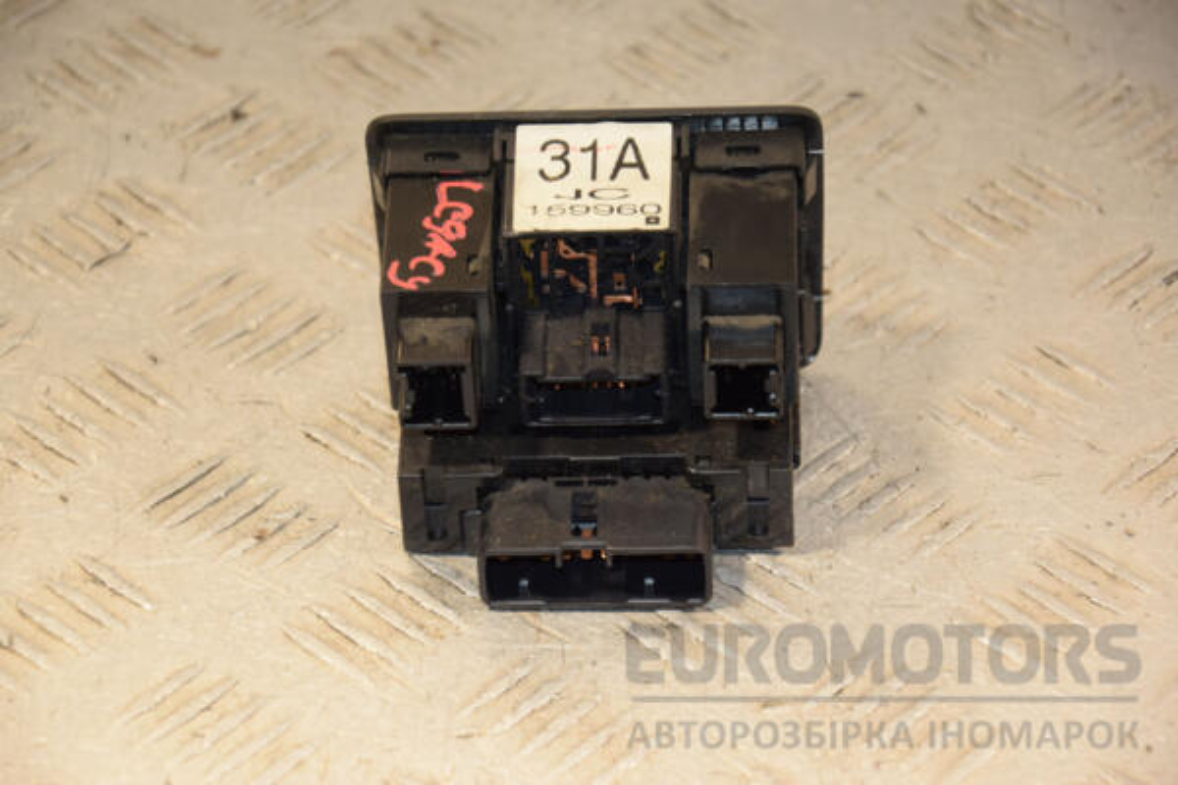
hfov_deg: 14.0
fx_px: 4810
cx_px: 589
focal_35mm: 147
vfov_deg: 9.3
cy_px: 392
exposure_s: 1/200
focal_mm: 98
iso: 800
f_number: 5.6
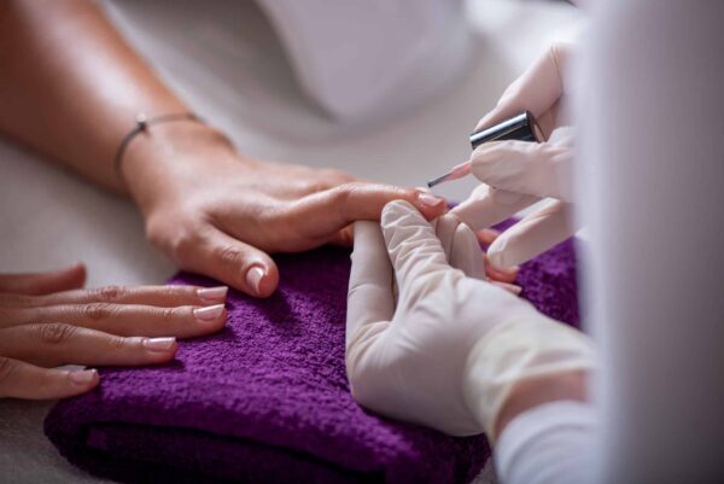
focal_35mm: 200
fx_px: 4025
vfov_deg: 6.9
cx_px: 362
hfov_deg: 10.3
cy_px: 242
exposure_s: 1/200
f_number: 4.5
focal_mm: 200
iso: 50
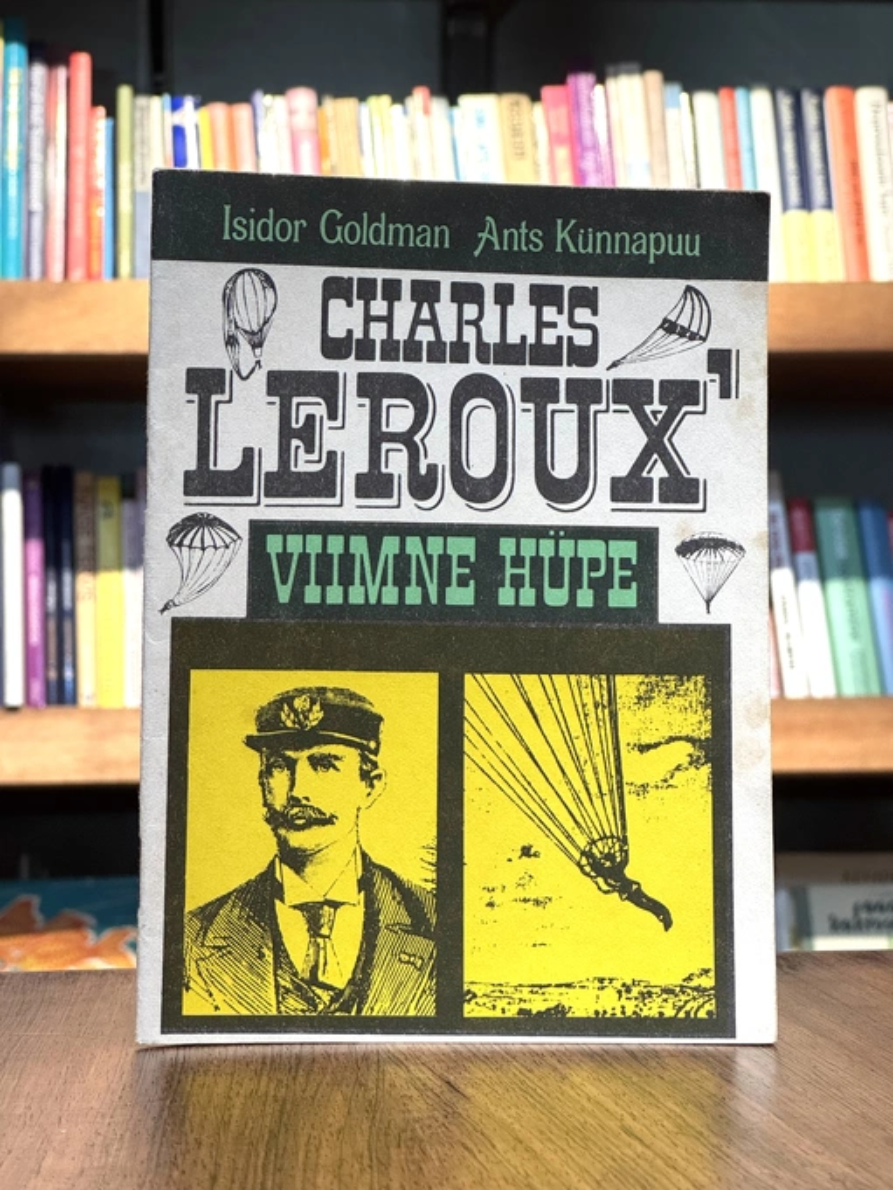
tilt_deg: +0.6
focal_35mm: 77
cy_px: 595
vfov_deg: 25.3
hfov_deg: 19.1
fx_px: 2648
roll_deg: +0.0
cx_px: 446
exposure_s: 1/94
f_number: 2.8
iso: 250
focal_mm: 9
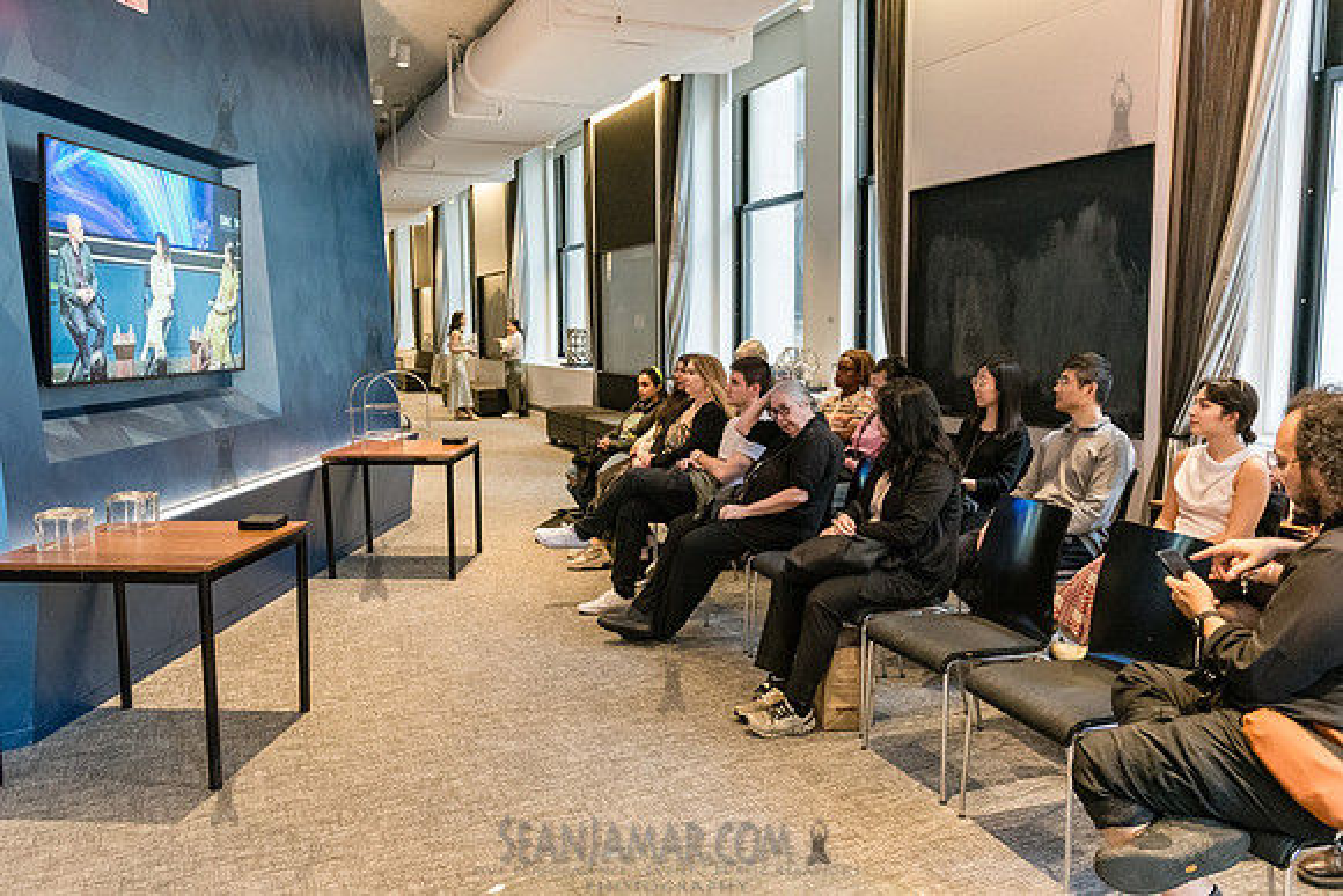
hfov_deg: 63.6
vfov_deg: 44.9
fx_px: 1084
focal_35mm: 29
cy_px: 448
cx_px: 672
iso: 6400
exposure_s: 1/200
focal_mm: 28
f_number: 3.5
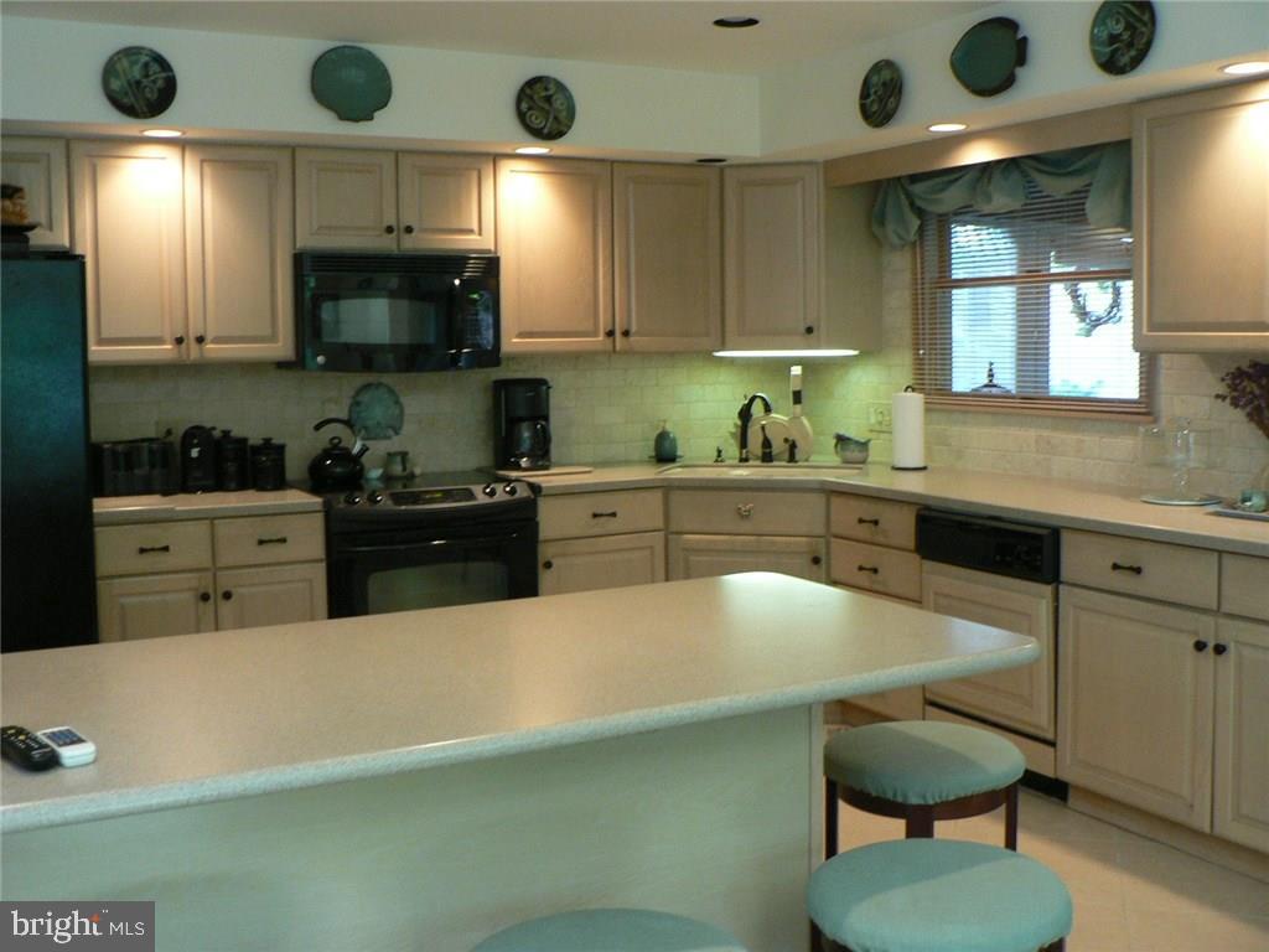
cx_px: 634
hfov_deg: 51.4
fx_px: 1320
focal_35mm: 36
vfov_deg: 39.7
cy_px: 476
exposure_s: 1/20
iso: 200
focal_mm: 6
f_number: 2.8
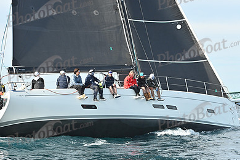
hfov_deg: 19.6
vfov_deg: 13.2
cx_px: 126
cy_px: 91
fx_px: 693
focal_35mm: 104
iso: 320
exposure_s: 1/1000
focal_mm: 70
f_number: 5.6
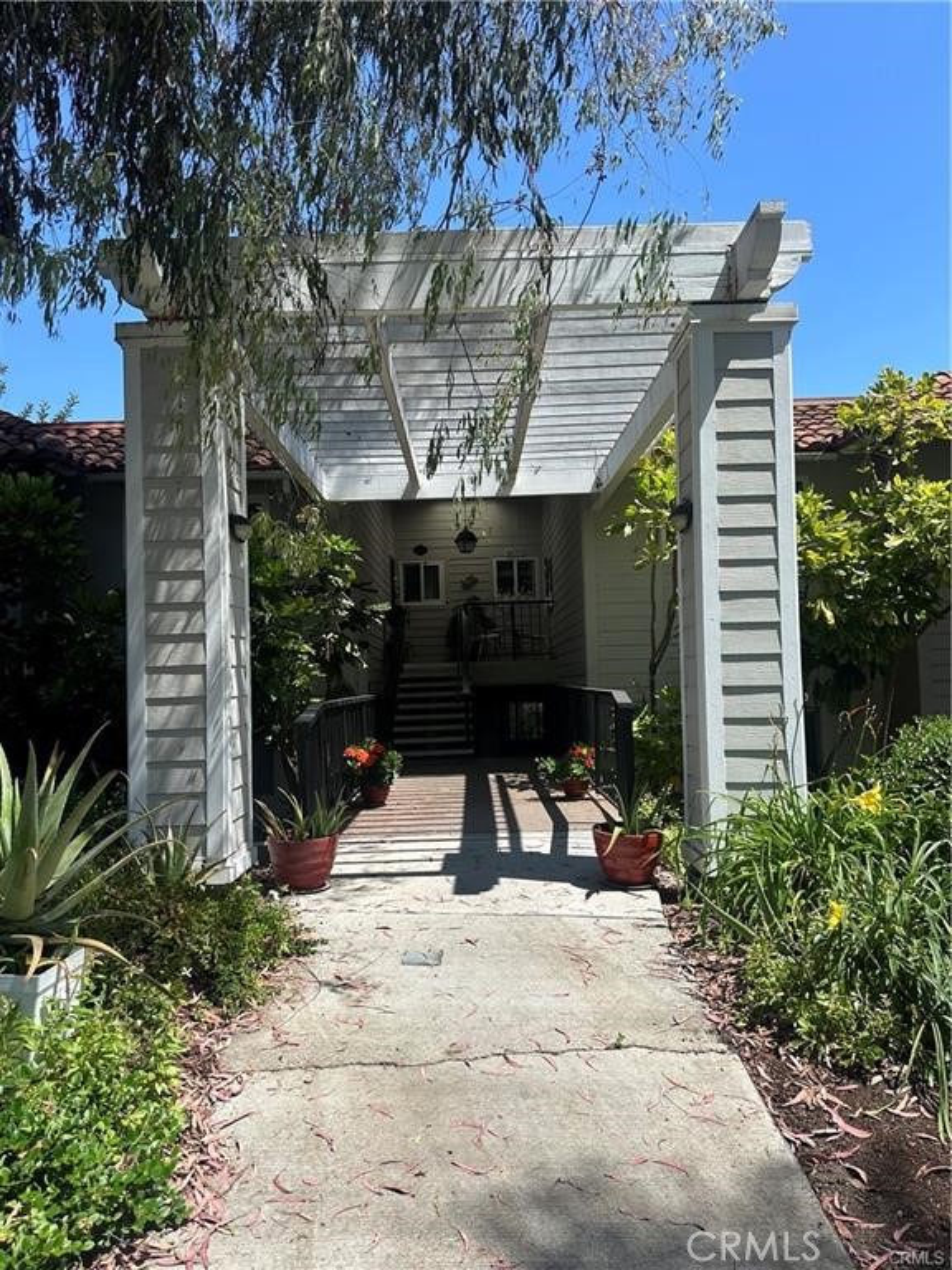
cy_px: 635
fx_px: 880
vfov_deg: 71.6
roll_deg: +1.7
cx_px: 476
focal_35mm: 24
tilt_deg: +3.0
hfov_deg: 56.8
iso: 80
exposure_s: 1/3472
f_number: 1.78
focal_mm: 6.86
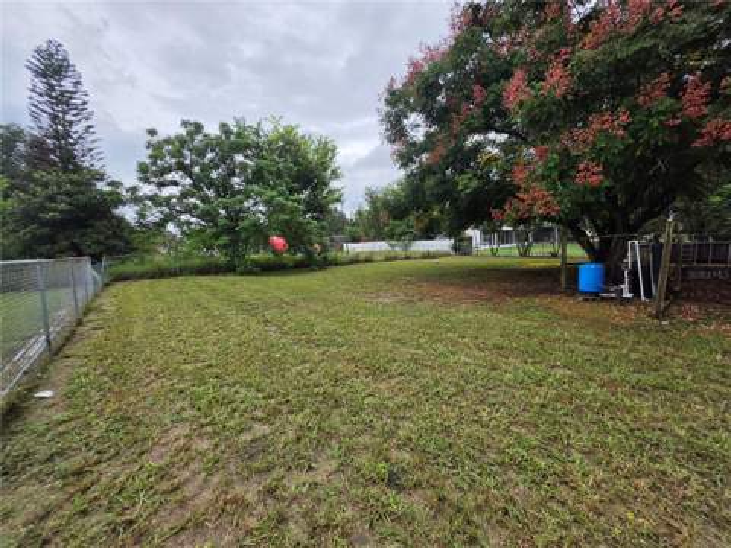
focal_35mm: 13
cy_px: 274
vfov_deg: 89.9
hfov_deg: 106.2
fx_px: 275
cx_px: 366
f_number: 1.9
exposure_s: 1/1546
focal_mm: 2.2
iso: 32
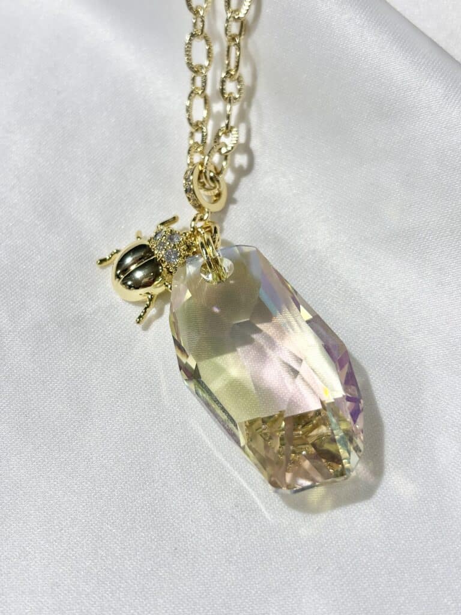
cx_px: 230
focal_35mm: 52
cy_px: 308
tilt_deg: -63.5
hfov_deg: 28.0
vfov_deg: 36.8
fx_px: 923
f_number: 1.6
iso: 32
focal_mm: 5.96
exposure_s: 1/349
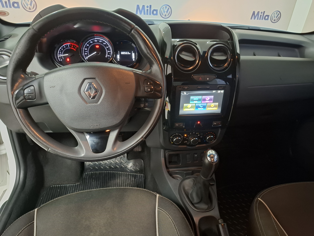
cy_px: 118
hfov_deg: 73.9
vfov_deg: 58.9
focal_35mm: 23
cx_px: 157
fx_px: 209
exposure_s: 1/20
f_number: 1.8
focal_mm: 5.54
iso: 800
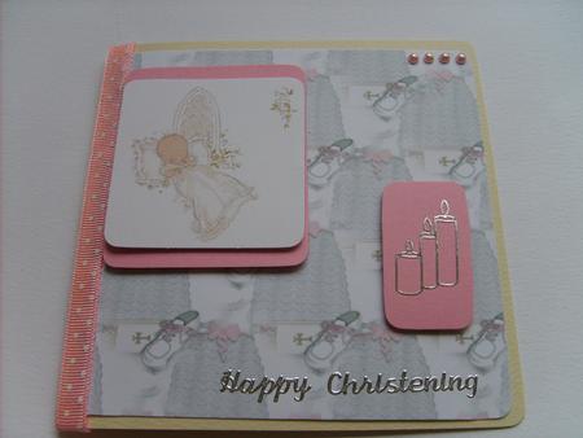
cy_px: 219
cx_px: 292
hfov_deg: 52.6
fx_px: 590
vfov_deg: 40.7
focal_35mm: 35
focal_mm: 5.8
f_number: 2.8
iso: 50
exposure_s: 1/180
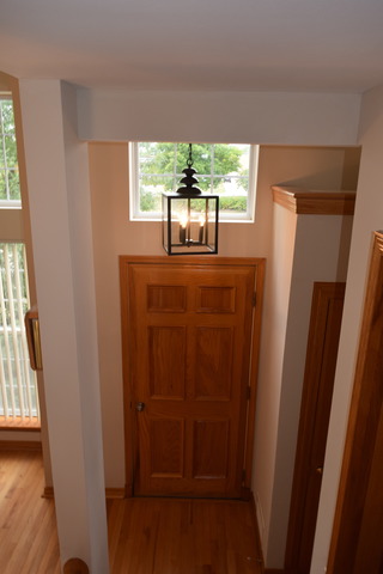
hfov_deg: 47.9
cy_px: 287
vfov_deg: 67.4
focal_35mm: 27
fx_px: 431
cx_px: 192
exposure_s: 1/125
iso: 560
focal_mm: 18
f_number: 5.6
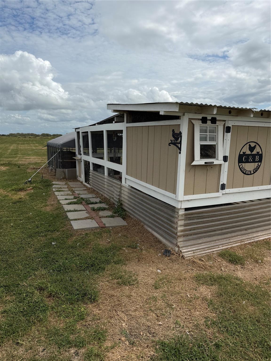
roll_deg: +0.6
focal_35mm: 24
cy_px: 180
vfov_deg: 71.6
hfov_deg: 56.8
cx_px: 136
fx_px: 251
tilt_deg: -10.3
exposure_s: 1/9091
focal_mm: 6.76
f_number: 1.78
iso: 80
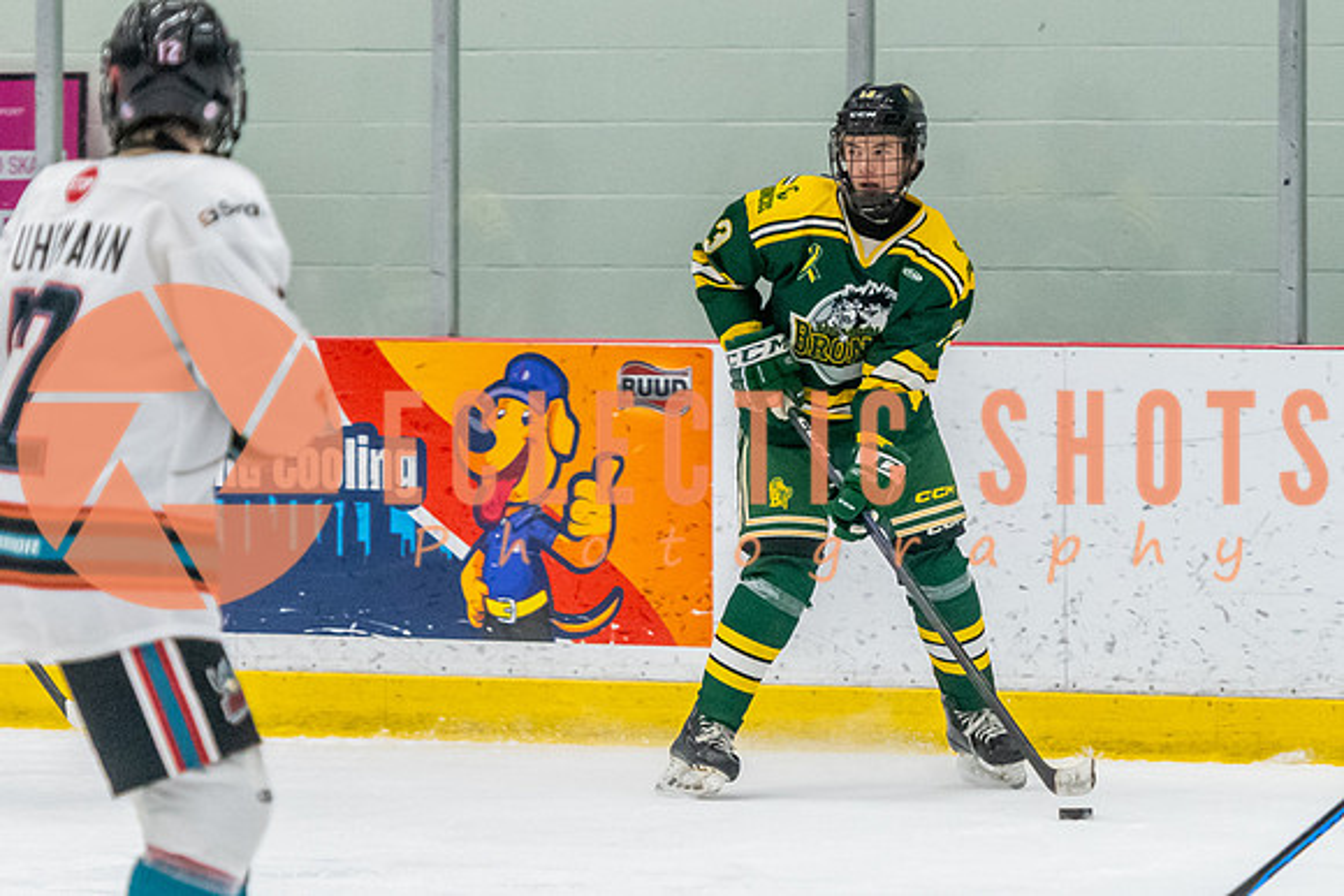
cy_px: 518
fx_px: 11391
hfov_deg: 6.7
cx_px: 990
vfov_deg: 4.5
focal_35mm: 305
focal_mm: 130
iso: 4000
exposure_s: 1/800
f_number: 2.8
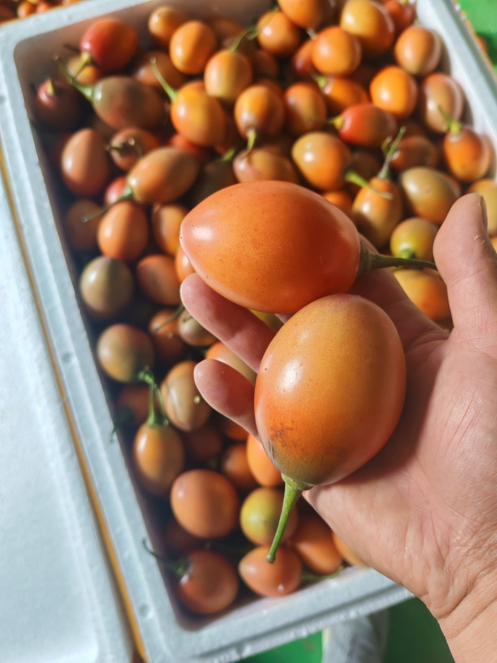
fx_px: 517
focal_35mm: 27
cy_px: 332
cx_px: 248
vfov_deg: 65.3
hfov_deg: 51.3
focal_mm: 5.52
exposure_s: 1/100
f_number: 1.95
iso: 64
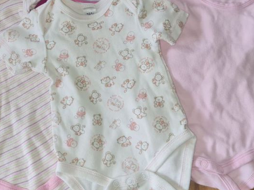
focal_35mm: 49
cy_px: 40
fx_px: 359
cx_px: 103
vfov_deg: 29.0
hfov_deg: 38.8
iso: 68
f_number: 1.8
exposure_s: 1/120
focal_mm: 5.4
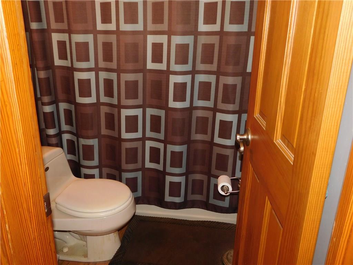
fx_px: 306
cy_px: 132
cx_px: 176
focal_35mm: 30
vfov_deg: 46.8
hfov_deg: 60.0
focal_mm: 5.3
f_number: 3.2
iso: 200
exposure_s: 1/30
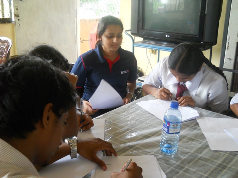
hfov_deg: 45.8
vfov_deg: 35.1
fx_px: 282
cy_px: 89
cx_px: 119
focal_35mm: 41
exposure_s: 1/30
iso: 320
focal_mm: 6.72
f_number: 3.1
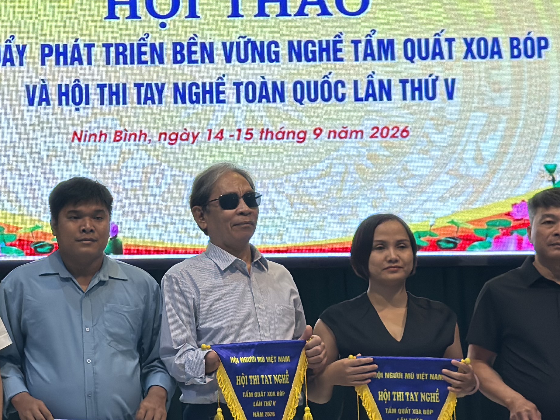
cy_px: 207
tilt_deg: +5.7
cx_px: -121
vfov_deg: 13.7
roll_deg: +1.2
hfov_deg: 17.3
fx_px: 1747
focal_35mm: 108
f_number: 1.78
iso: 80
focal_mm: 6.76
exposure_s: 1/120
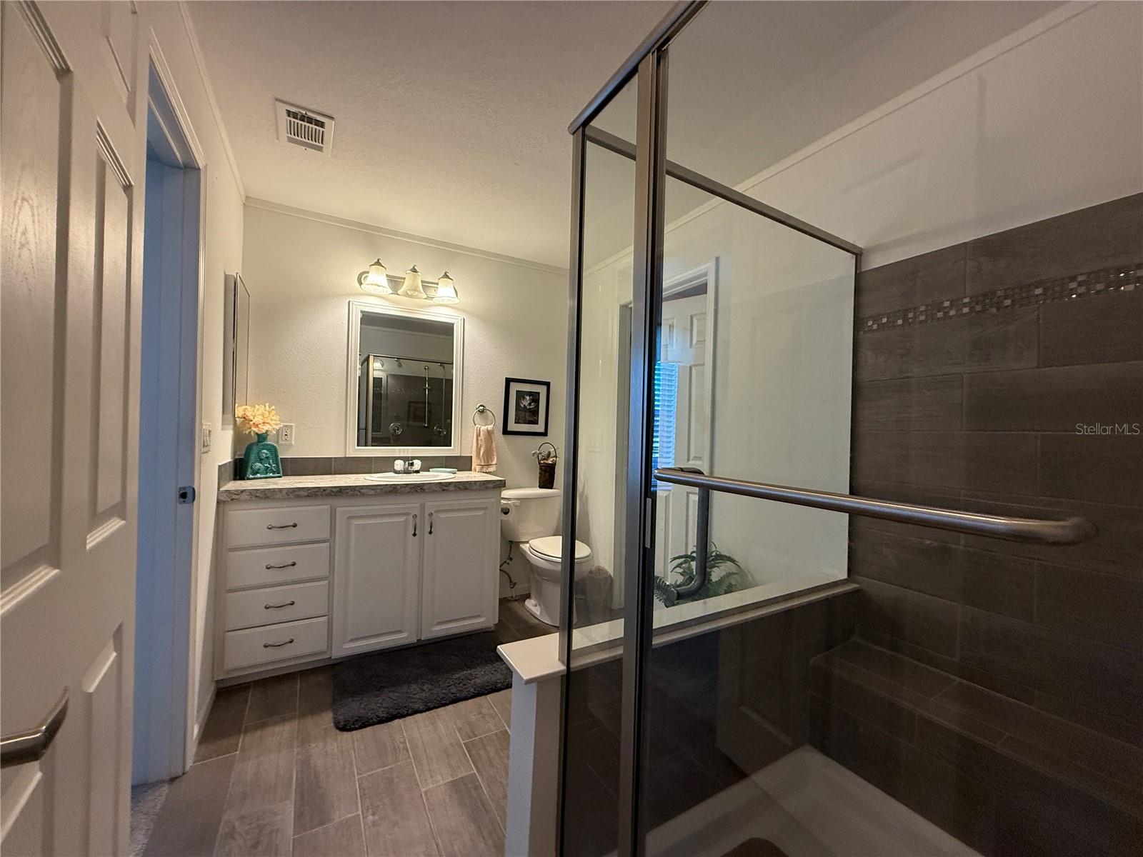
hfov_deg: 102.1
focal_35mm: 14
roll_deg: -0.9
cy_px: 428
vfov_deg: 85.7
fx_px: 462
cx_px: 572
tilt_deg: +0.8
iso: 400
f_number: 2.2
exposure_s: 1/120
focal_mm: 2.22
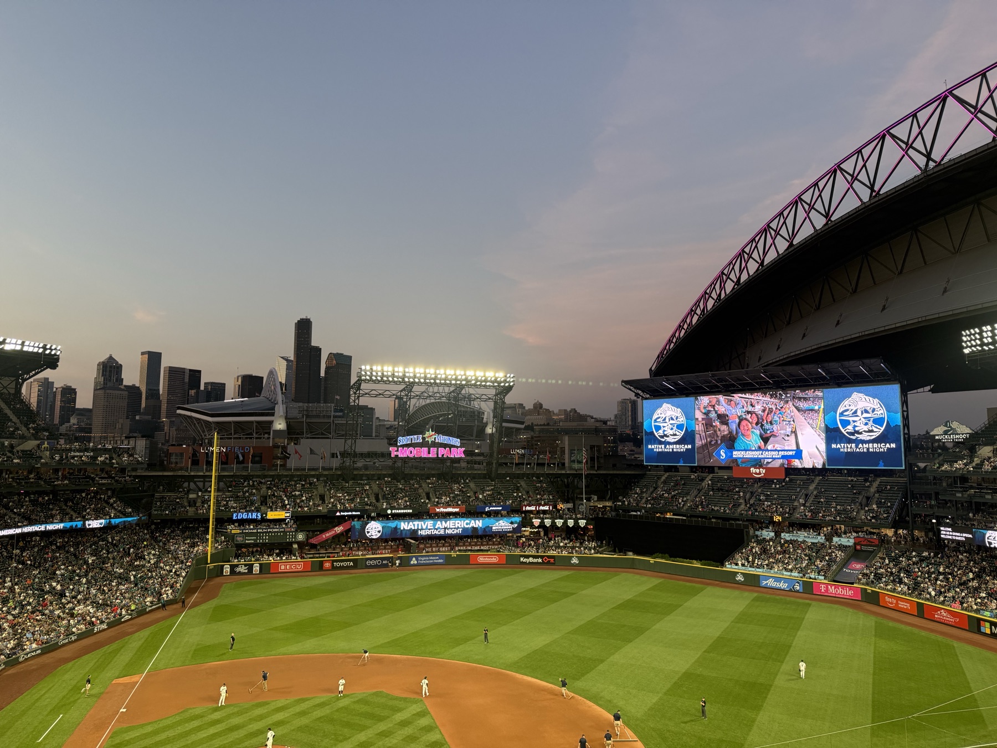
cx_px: 498
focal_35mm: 24
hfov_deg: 71.6
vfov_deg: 56.8
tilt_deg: +6.8
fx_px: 691
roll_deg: -0.4
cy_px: 374
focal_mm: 6.76
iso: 200
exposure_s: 1/243
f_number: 1.78
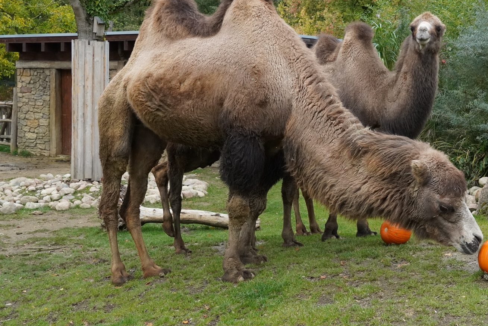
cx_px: 343
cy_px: 91
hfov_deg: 35.7
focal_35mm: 55
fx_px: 746
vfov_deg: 24.4
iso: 2000
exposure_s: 1/500
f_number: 8
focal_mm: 24
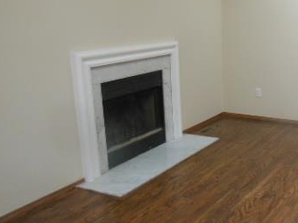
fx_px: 405
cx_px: 277
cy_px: 106
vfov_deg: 30.9
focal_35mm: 47
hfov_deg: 37.4
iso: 320
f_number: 3.5
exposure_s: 1/30
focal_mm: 4.5
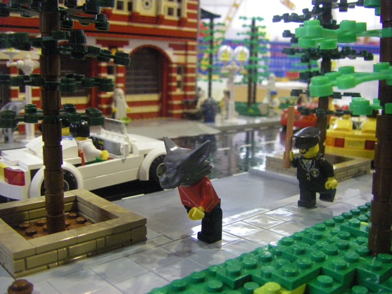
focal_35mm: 38
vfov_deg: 37.7
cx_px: 196
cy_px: 147
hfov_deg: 49.0
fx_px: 430
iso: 800
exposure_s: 1/40
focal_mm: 6.3
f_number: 3.5
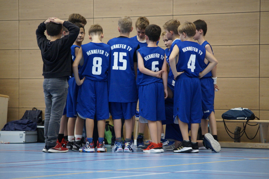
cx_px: 134
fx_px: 1344
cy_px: 90
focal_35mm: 180
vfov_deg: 7.6
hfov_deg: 11.4
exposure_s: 1/200
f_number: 2.8
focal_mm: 120
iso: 3200
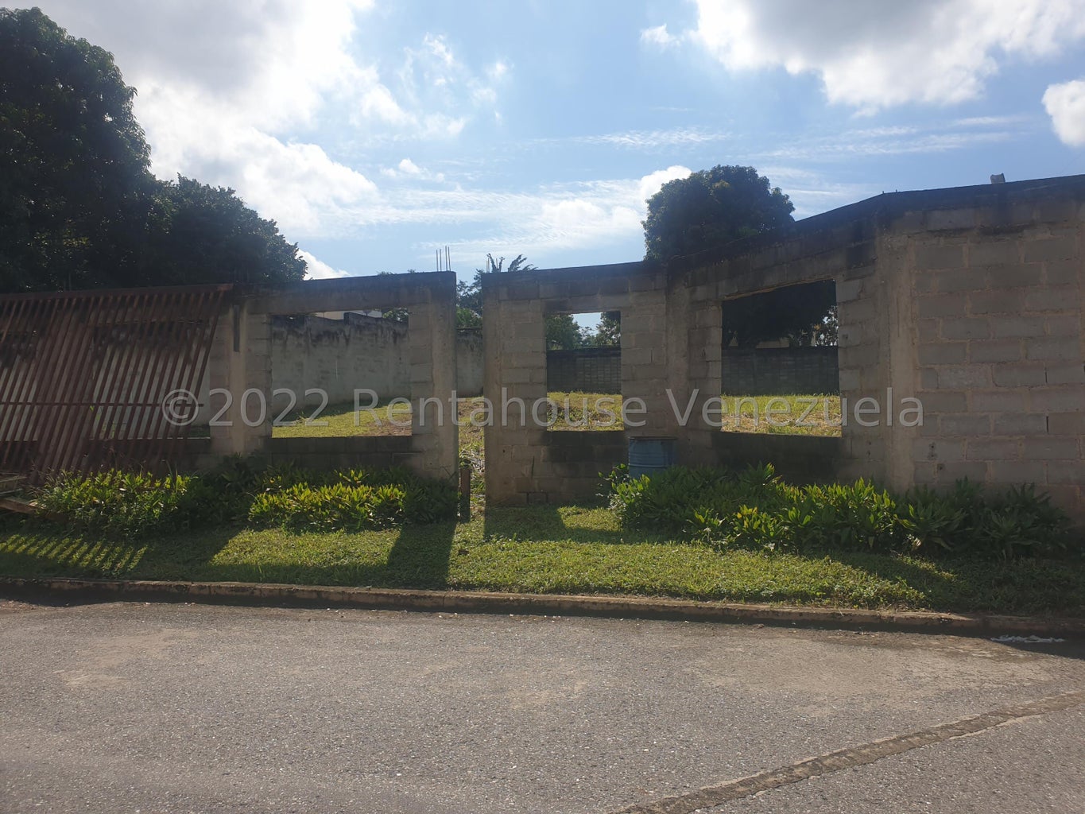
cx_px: 542
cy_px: 407
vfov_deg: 53.1
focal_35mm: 26
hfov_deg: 67.3
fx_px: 815
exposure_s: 1/2864
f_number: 2.4
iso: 50
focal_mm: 4.3
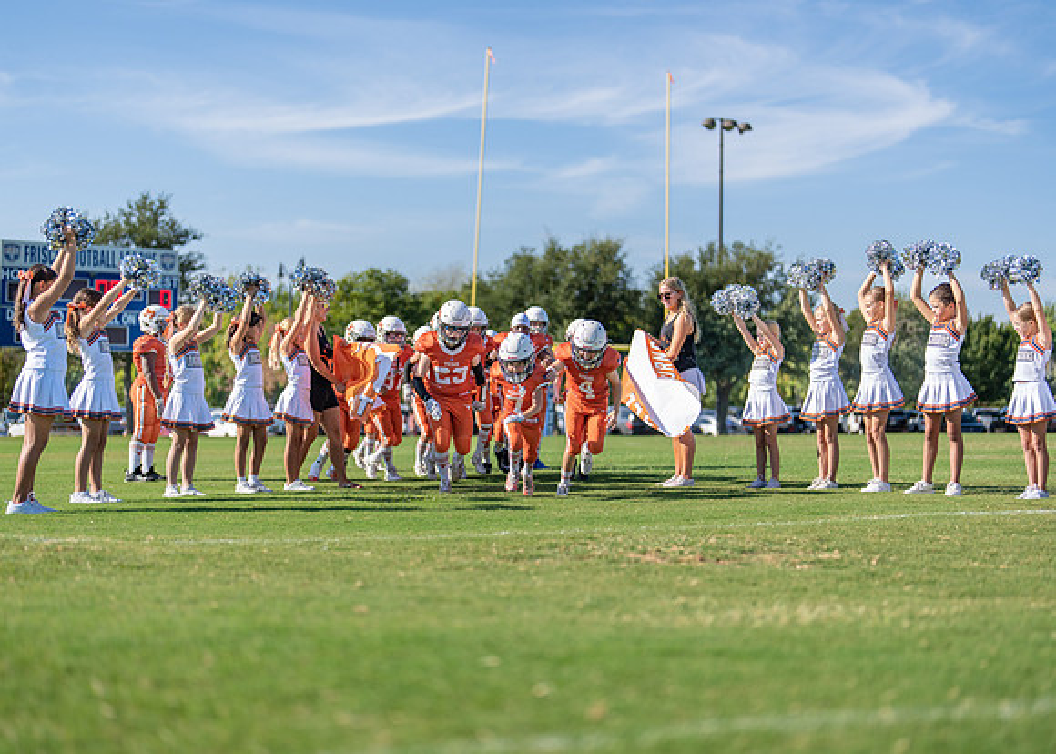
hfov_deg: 37.2
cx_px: 528
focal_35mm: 52
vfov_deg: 27.0
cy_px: 377
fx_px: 1571
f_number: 1.2
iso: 100
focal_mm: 50
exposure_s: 1/5000
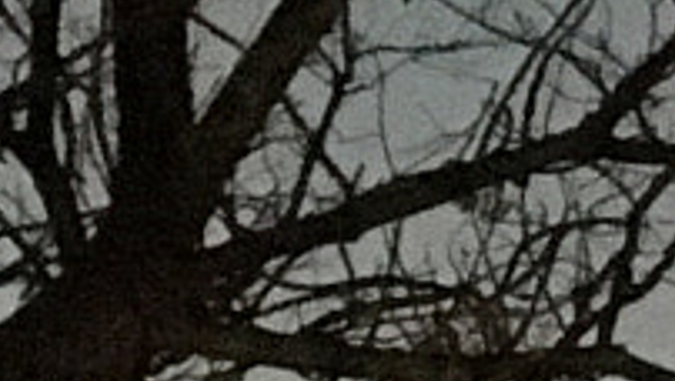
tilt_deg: +22.0
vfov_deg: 4.8
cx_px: 1718
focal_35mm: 250
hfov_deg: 7.9
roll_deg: +1.9
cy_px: 642
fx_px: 4478
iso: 2000
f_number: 2.2
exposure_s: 1/17
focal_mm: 4.15
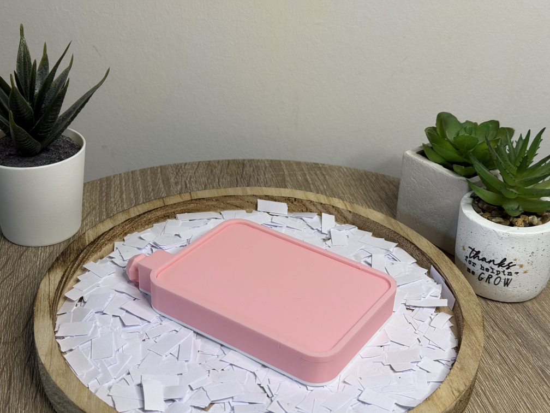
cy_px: 206
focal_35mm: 48
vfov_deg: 30.3
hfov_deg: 39.7
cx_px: 275
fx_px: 763
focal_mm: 6.8
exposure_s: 1/91
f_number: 1.8
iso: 80
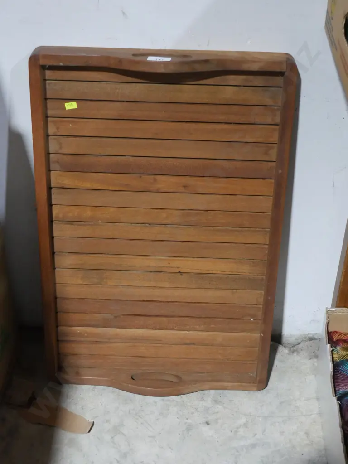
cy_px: 232
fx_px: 831
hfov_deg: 23.7
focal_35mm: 62
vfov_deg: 31.2
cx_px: 174
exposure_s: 1/80
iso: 3200
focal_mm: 31
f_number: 5.4
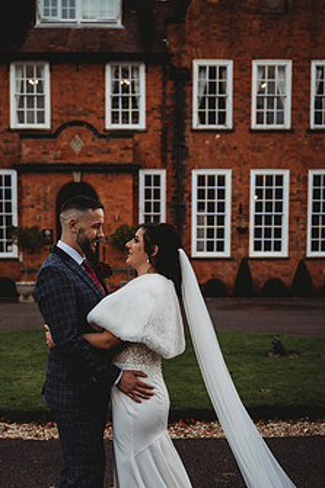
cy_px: 304
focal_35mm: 51
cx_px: 113
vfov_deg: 38.7
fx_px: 691
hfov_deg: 26.3
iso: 100
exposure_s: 1/400
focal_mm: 38
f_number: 2.8
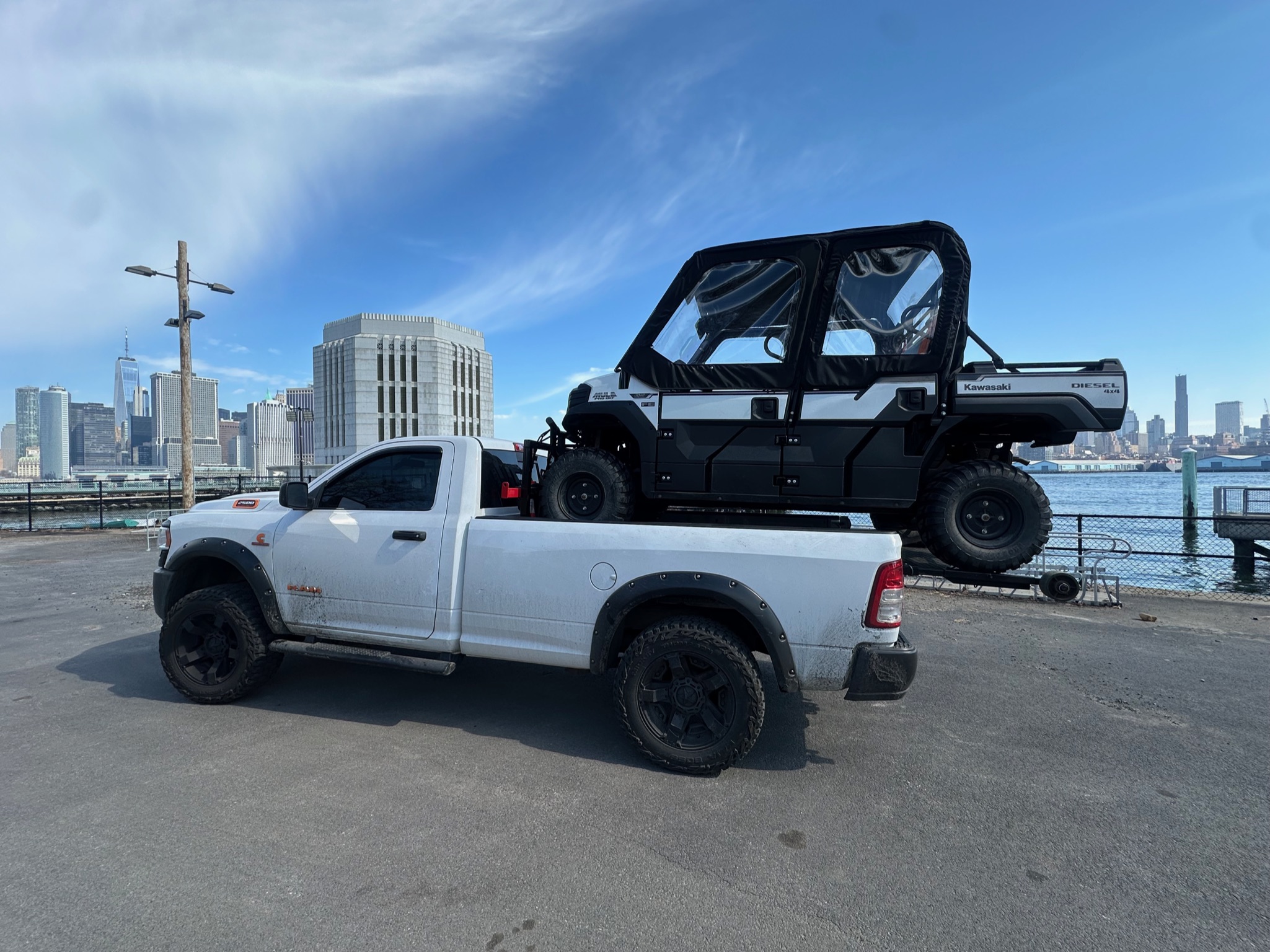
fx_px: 514
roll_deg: +1.5
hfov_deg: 102.1
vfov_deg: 85.7
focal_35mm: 14
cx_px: 635
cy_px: 476
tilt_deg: -0.3
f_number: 2.2
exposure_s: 1/1062
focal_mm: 2.22
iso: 40
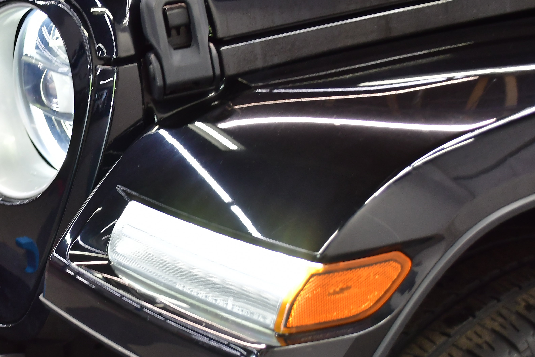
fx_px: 1100
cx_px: 115
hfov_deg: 26.9
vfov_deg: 18.4
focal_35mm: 74
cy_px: 199
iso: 640
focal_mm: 28
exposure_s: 1/40
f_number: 4.5
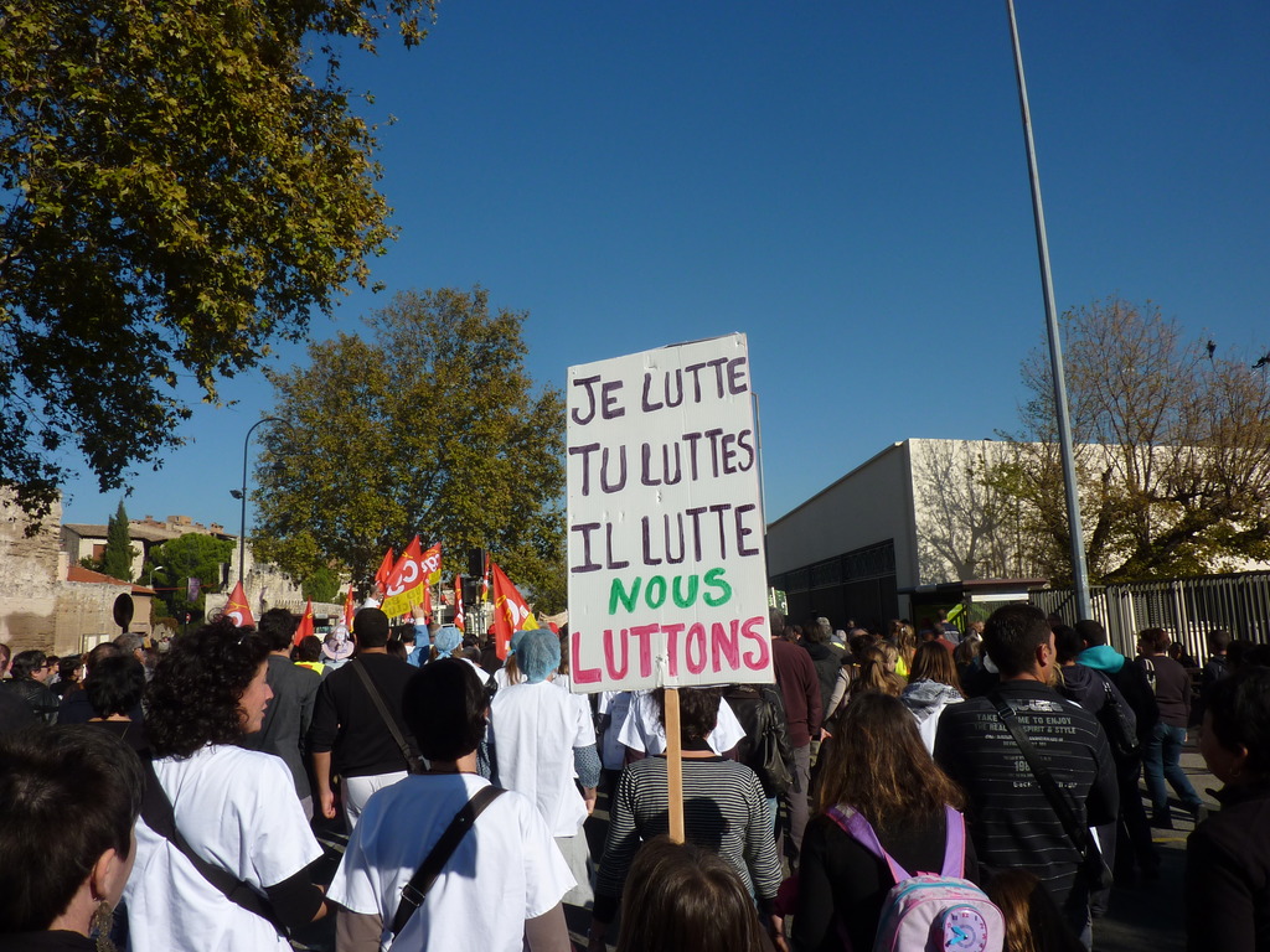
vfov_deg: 54.9
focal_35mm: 25
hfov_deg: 69.4
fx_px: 917
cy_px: 476
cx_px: 635
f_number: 5.6
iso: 80
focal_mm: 4.1
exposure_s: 1/640
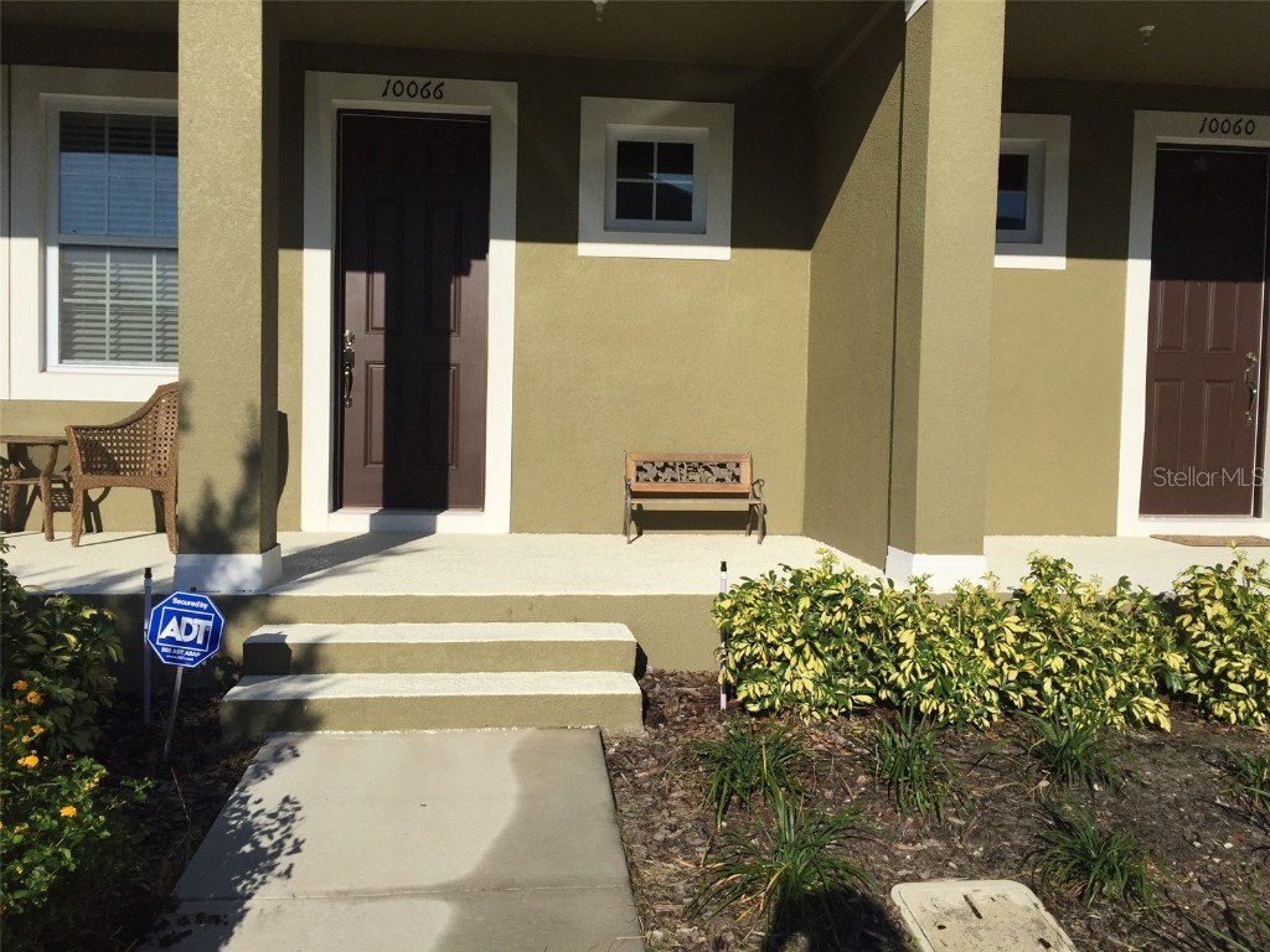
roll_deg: -0.8
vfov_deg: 48.2
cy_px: 476
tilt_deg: -0.7
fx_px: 1064
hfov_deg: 61.7
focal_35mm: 29
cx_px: 635
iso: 32
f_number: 2.2
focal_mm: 4.15
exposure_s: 1/4405
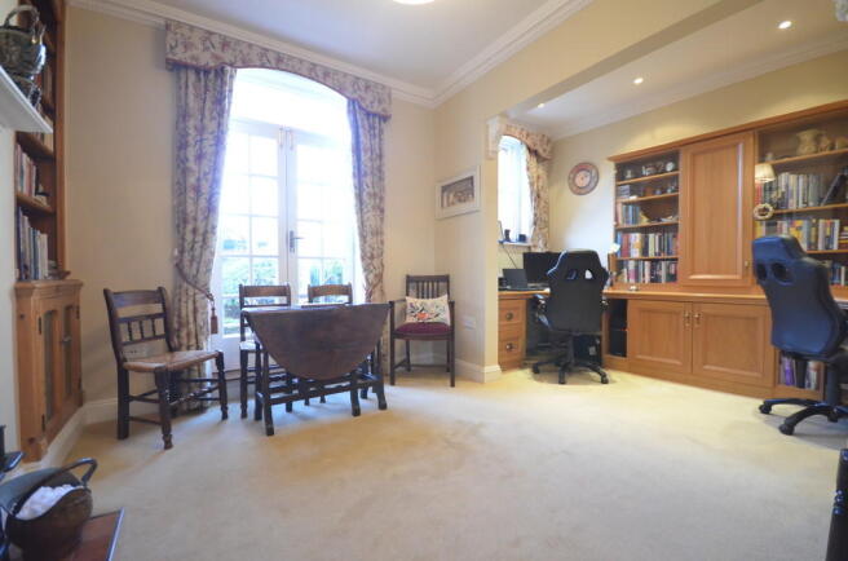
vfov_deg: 77.0
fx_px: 352
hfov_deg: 100.5
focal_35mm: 15
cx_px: 424
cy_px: 280
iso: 3200
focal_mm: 10
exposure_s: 1/80
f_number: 4
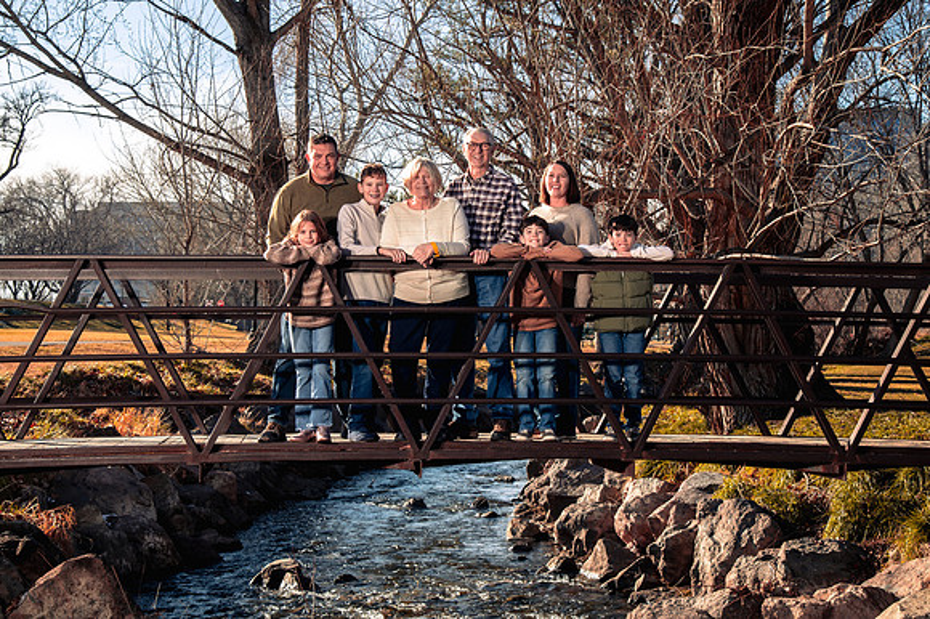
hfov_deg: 34.5
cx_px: 465
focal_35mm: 58
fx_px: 1499
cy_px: 274
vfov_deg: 23.3
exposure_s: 1/250
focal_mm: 52
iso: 200
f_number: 9
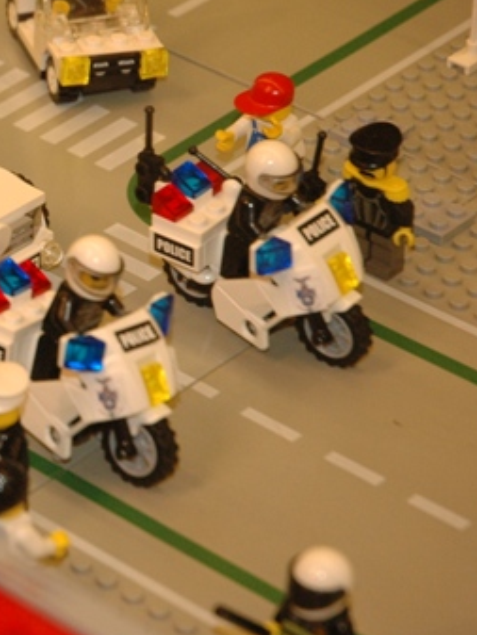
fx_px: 3268
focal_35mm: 178
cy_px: 170
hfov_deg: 8.2
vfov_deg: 11.1
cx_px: -253
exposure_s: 1/80
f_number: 4.5
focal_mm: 52
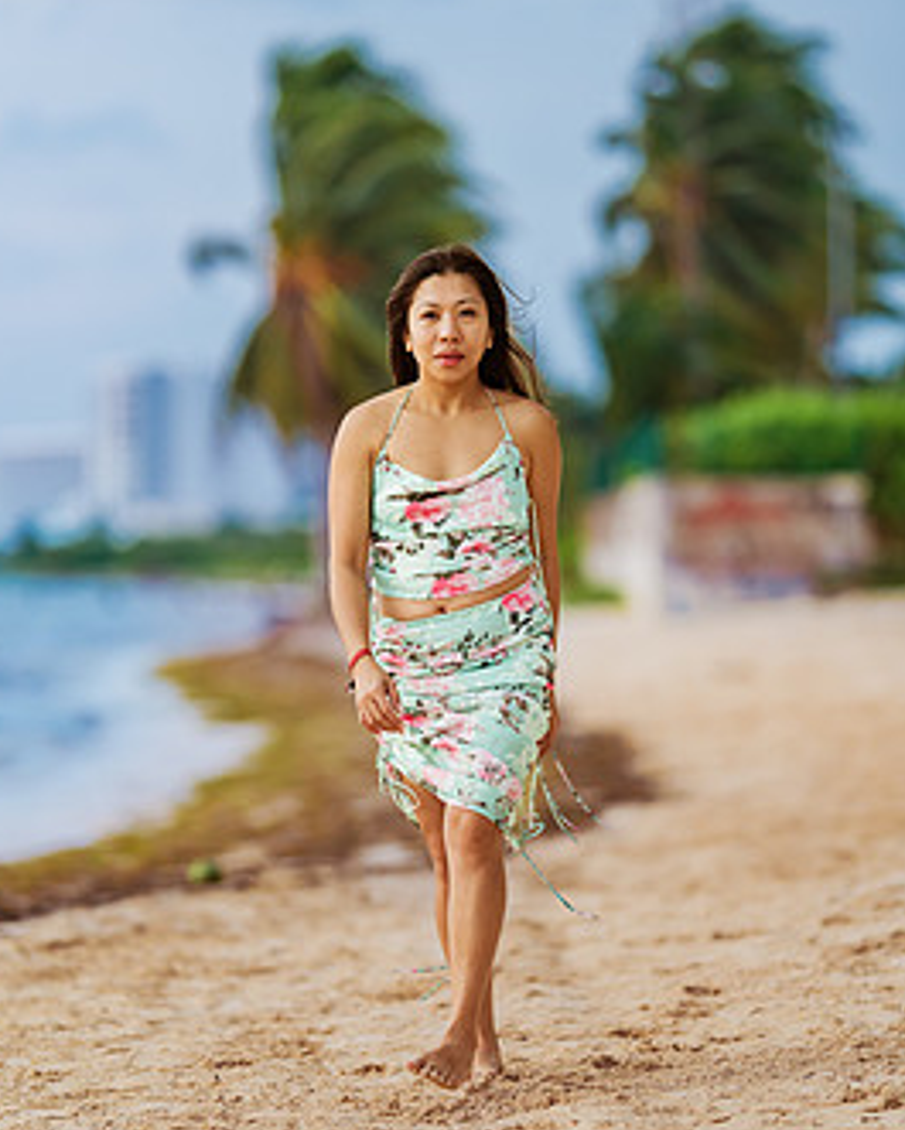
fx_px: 5756
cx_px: 434
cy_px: 533
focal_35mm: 172
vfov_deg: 11.2
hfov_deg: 9.0
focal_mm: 135
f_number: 1.8
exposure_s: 1/3200
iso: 640
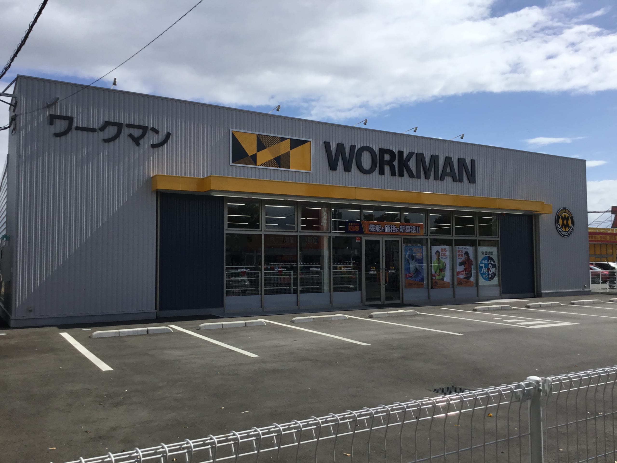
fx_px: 553
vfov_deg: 45.4
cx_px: 308
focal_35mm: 31
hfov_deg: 58.4
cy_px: 232
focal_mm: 3.3
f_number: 2.4
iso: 25
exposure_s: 1/3021
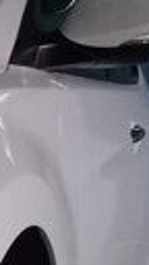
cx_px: -157
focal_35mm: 131
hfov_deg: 8.7
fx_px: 920
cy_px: 418
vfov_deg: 15.0
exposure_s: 1/40
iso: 160
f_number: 2.2
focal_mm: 3.3
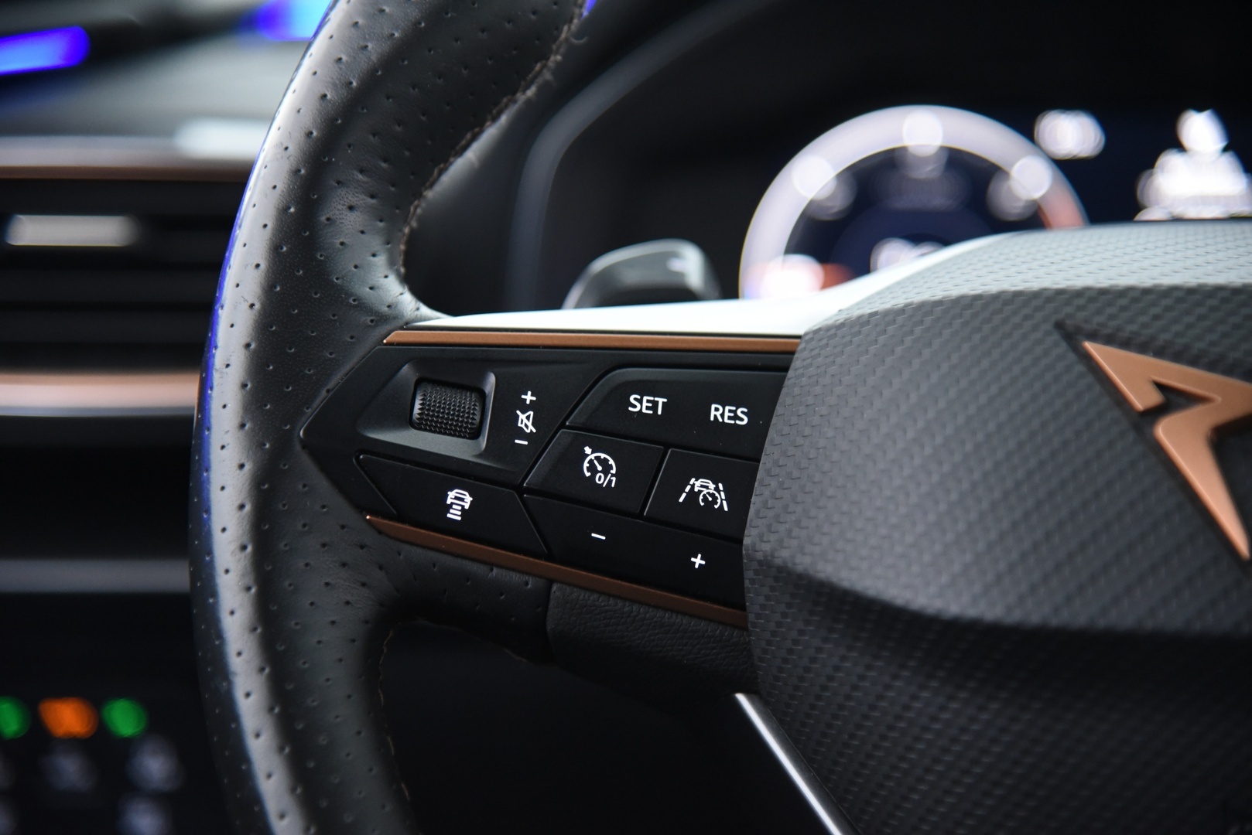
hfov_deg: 19.4
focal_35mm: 105
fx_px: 3653
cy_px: 418
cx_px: 626
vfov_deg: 13.1
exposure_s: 1/20
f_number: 4
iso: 4000
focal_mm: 105
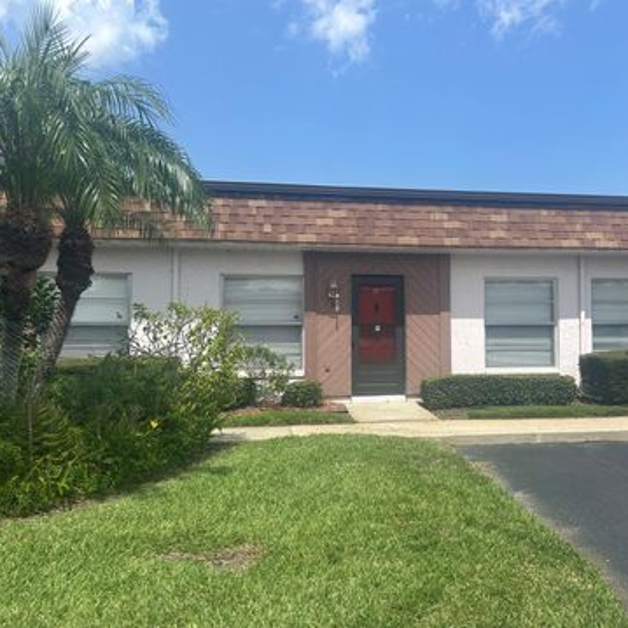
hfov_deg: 50.6
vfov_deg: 51.1
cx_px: 390
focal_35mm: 32
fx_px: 657
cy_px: 314
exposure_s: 1/3165
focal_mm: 5.7
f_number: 1.5
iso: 50
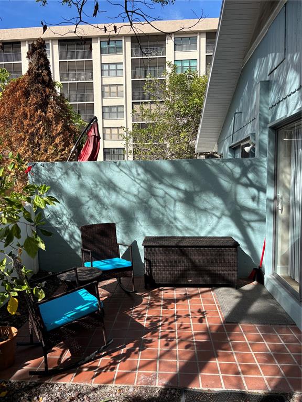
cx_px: 151
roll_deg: +1.0
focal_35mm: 26
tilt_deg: -4.2
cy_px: 201
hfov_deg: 53.1
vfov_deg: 67.3
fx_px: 302
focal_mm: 5.96
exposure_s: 1/1695
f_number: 1.6
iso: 50
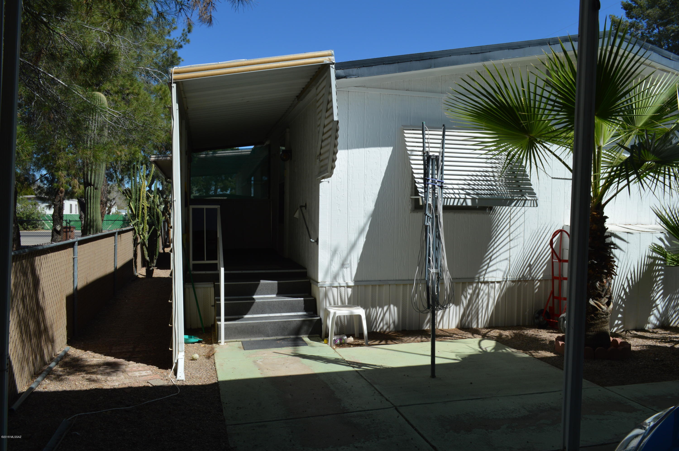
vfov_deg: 47.8
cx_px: 340
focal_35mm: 27
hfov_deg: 67.4
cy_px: 226
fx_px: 509
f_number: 9
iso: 100
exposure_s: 1/320
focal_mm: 18
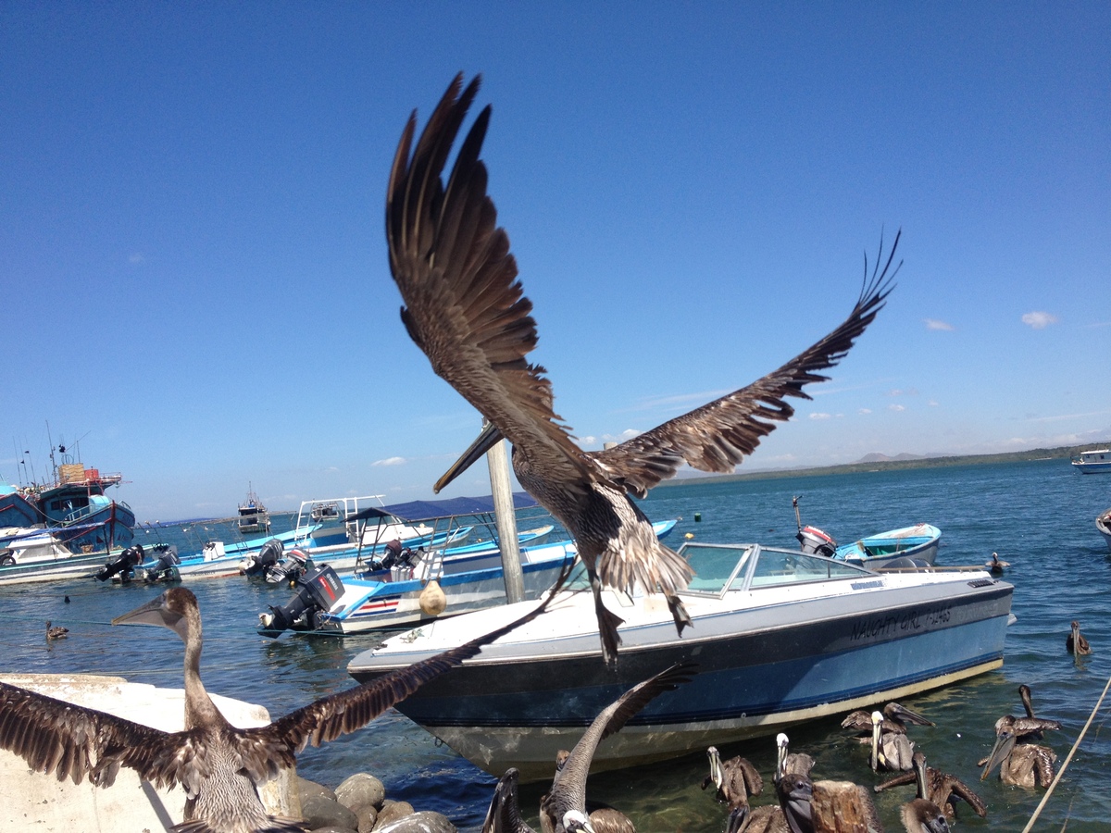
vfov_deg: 40.7
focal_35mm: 35
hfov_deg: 52.6
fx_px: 1123
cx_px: 556
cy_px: 416
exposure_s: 1/1972
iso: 50
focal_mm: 4.28
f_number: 2.4
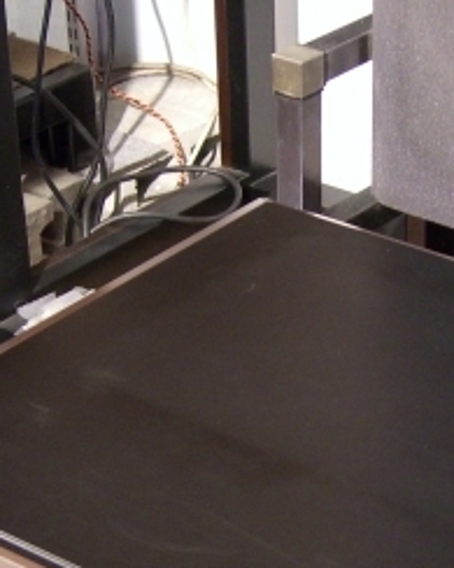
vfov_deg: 16.1
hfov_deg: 13.0
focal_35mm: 118
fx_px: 1983
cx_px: 398
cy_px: 489
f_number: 3.1
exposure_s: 1/8
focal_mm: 9.5
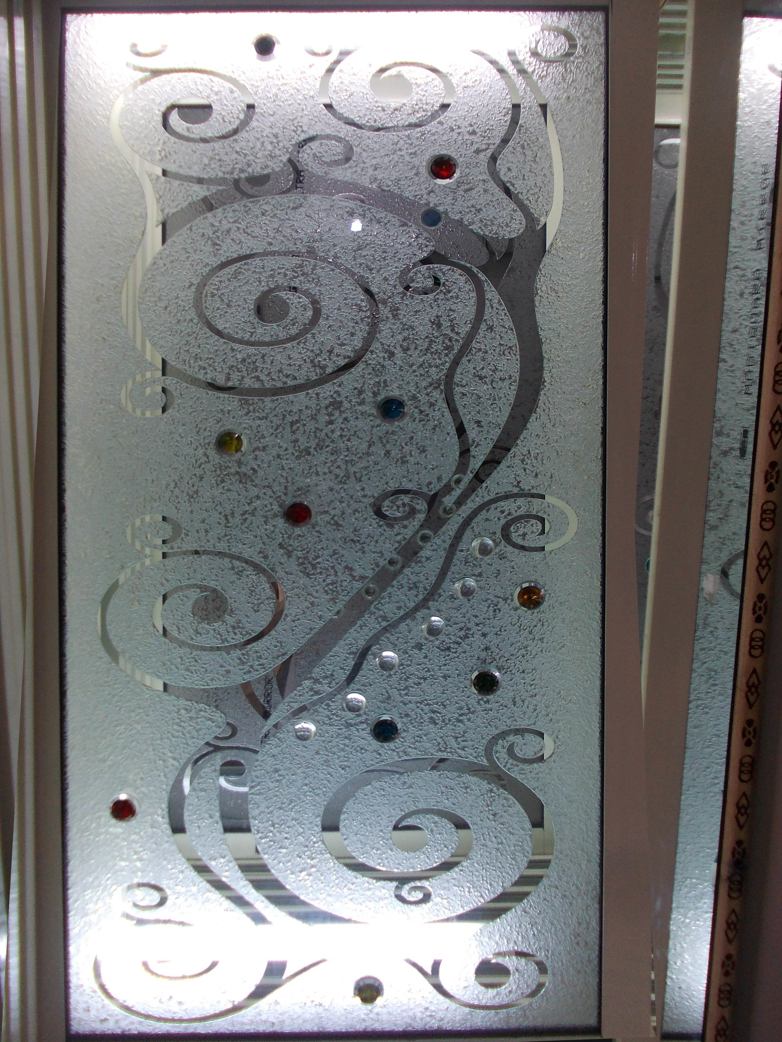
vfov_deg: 63.4
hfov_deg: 49.7
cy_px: 521
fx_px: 843
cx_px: 391
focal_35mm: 28
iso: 80
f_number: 2.7
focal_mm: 4
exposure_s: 1/80
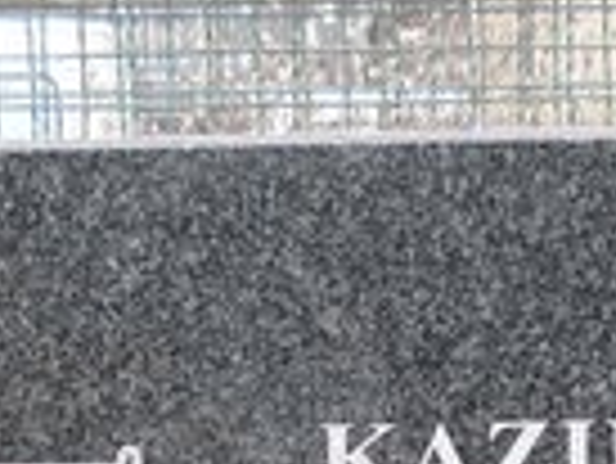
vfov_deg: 7.5
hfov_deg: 10.3
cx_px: 463
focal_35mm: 192
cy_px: 806
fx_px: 3420
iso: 80
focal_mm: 6.72
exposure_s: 1/40
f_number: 3.1
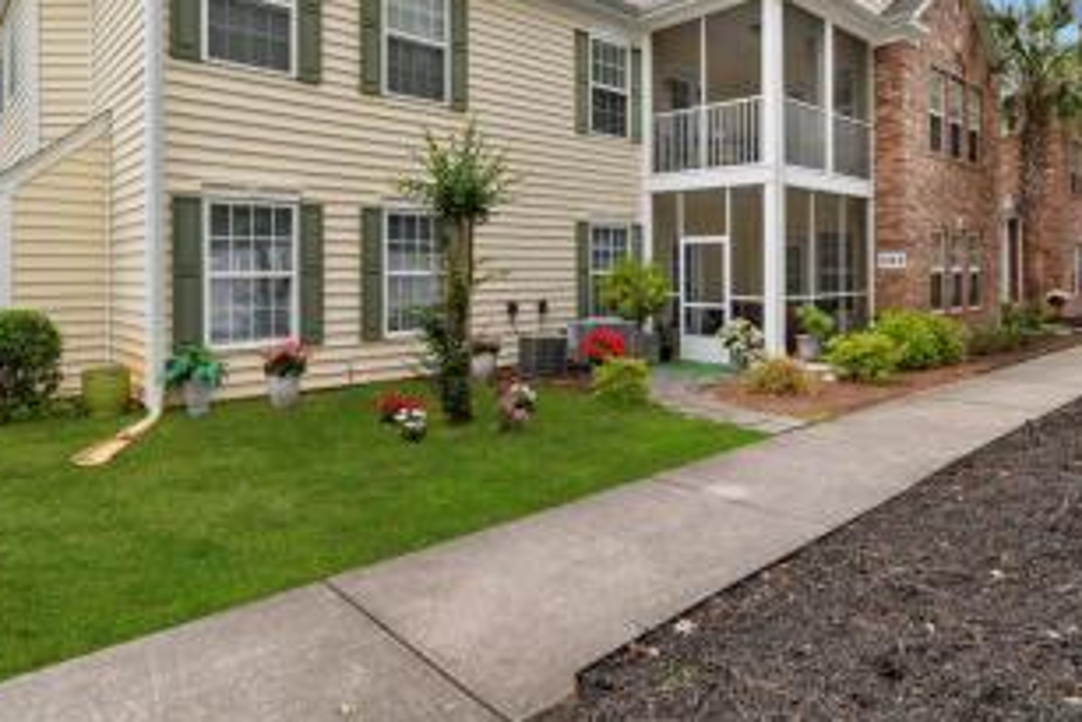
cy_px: 271
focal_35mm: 22
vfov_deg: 56.6
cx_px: 571
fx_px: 662
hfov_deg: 78.5
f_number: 5.6
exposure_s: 1/125
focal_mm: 10
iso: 100
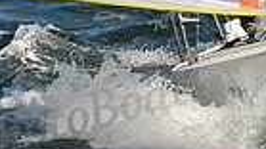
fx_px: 12343
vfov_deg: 0.7
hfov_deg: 1.2
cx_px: 339
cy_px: -14
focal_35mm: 1751
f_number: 8
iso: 250
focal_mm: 400
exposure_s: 1/1250
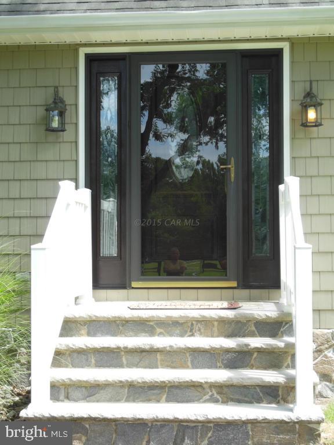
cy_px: 222
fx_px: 849
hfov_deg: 22.3
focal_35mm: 66
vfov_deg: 29.4
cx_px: 167
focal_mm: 11.7
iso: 125
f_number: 4.3
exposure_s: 1/200
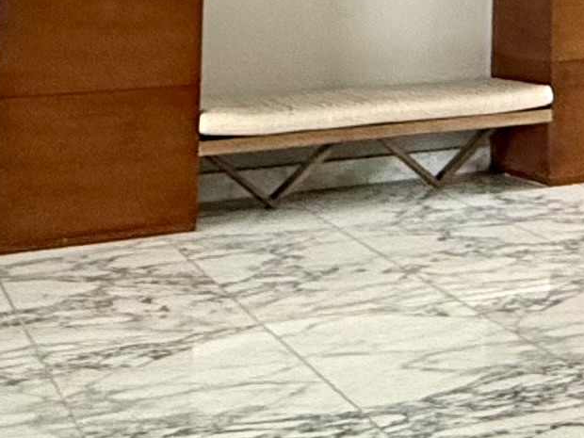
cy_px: -214
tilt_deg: +5.5
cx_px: 746
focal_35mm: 91
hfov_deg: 19.9
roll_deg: -0.4
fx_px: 1535
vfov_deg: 15.1
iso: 320
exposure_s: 1/71
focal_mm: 2.22
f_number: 2.2
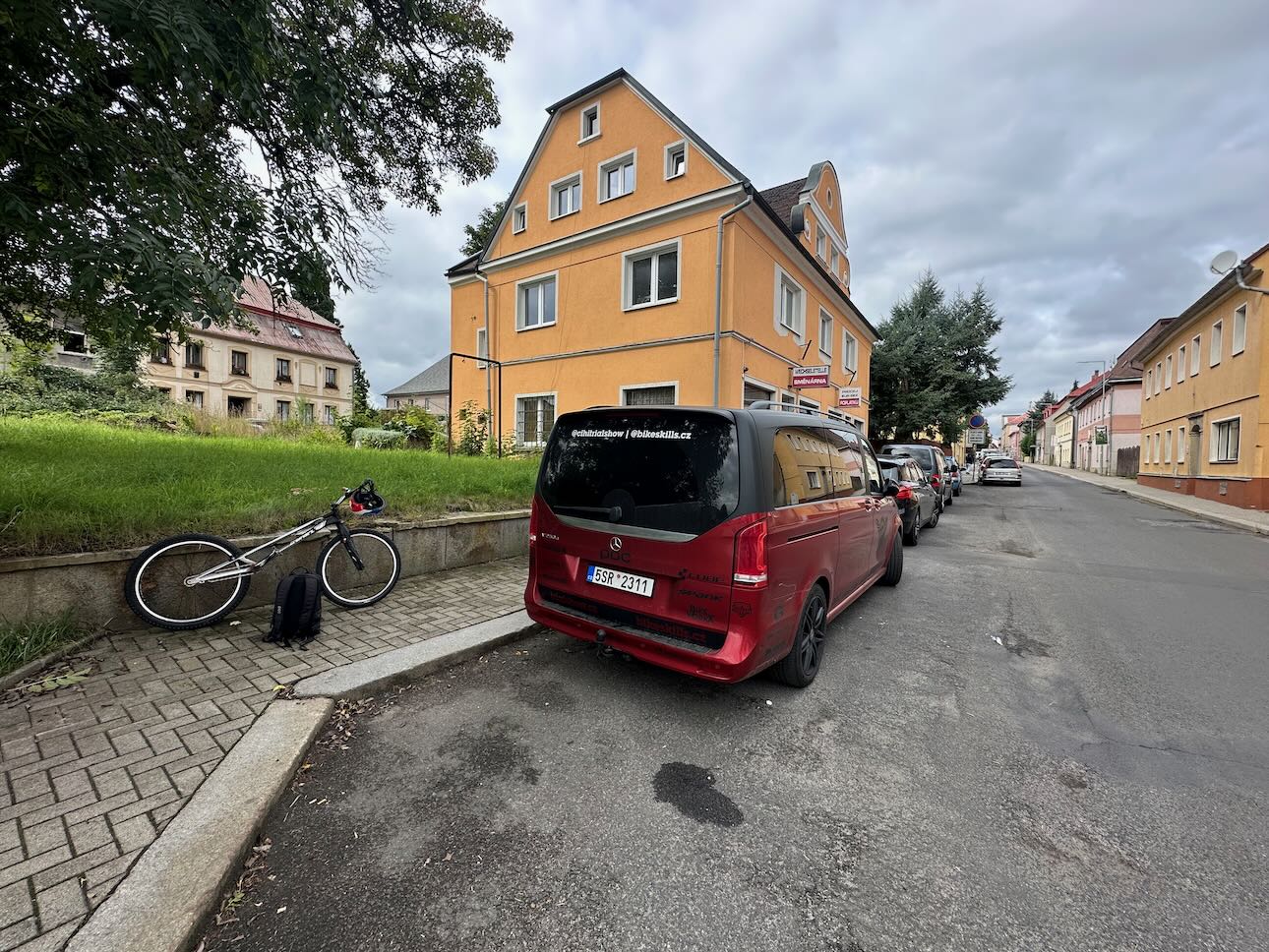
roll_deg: -1.2
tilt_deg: -2.3
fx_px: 513
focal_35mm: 14
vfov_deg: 85.7
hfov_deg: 102.1
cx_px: 634
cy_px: 476
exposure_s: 1/609
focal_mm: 2.22
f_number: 2.2
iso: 40
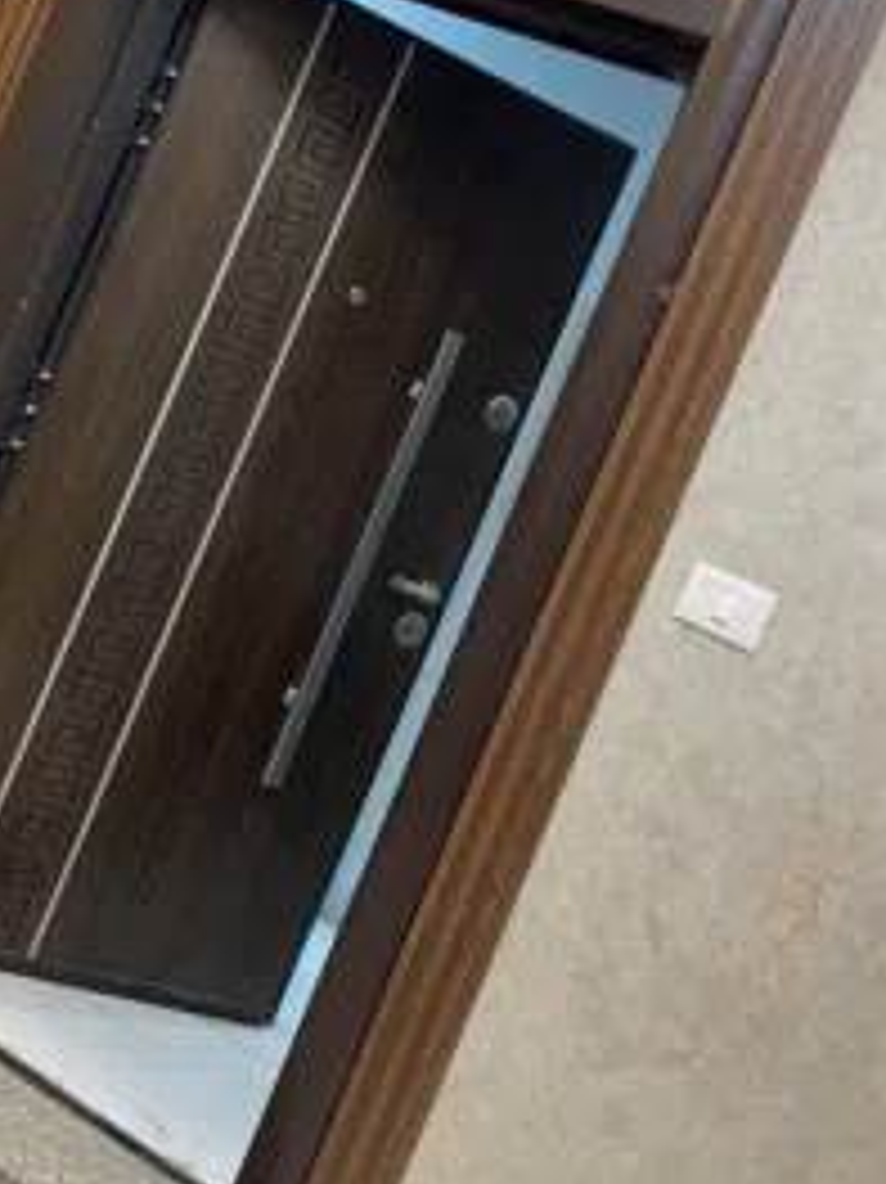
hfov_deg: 37.3
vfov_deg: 47.6
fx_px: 1298
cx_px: 306
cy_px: 329
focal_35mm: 38
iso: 160
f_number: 1.6
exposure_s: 1/50
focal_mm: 5.1
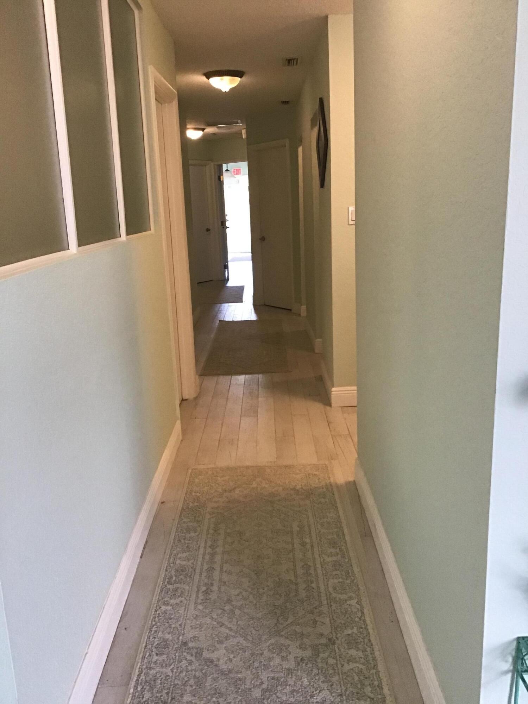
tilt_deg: -12.8
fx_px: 630
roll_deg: +2.3
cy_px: 352
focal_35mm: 31
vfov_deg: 58.4
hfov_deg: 45.4
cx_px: 264
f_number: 2.4
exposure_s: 1/30
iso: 125
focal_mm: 3.3
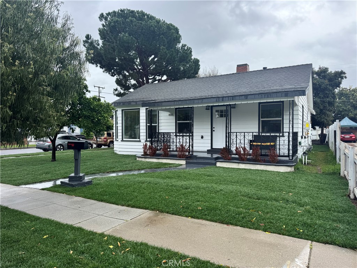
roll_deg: +0.7
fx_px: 248
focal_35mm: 24
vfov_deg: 56.8
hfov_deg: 71.6
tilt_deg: -0.4
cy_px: 134
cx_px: 178
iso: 80
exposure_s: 1/1923
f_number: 1.78
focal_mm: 6.76
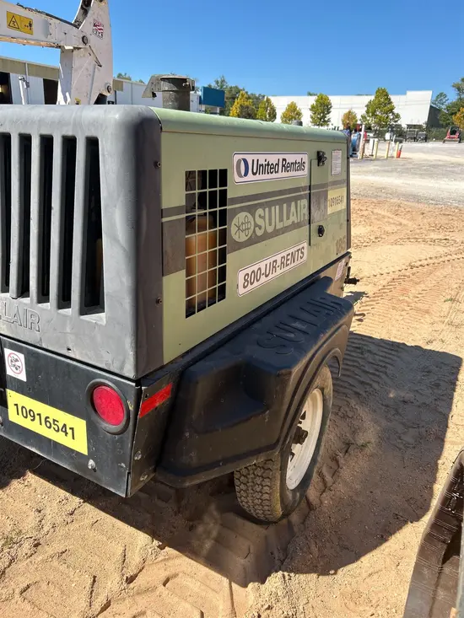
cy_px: 309
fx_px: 465
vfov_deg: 67.3
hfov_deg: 53.1
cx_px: 232
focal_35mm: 26
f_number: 1.5
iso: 50
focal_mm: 5.7
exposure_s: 1/2513
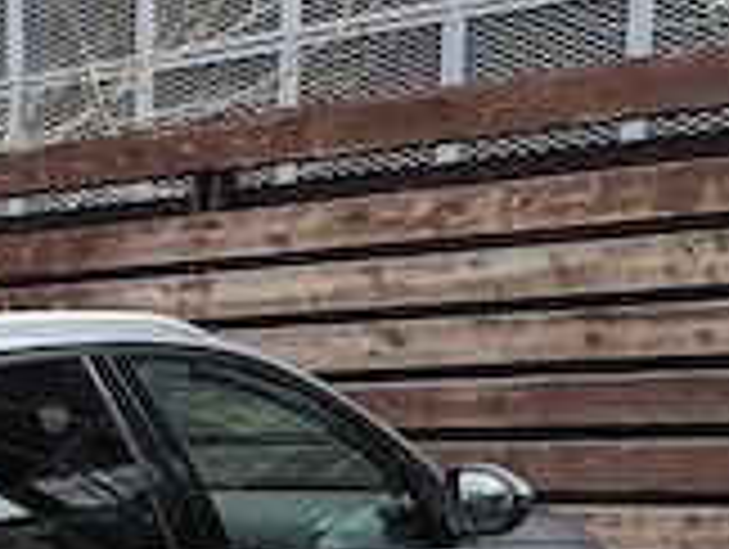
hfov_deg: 20.4
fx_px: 1793
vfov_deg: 15.8
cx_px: -297
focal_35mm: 85
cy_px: 864
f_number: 1.65
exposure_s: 1/292
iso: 50
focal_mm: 6.14
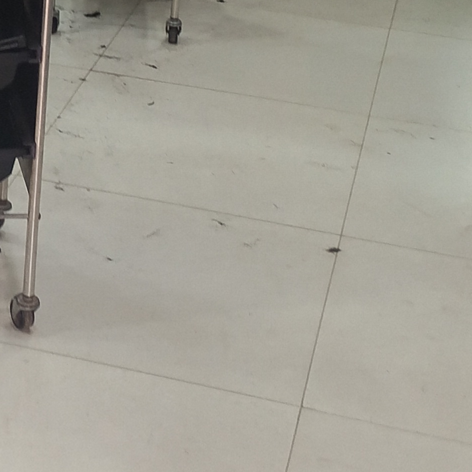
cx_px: -117
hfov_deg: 15.6
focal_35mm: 107
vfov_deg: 15.6
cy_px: -122
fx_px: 1651
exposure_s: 1/33.3
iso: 214
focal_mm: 4.26
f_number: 1.8
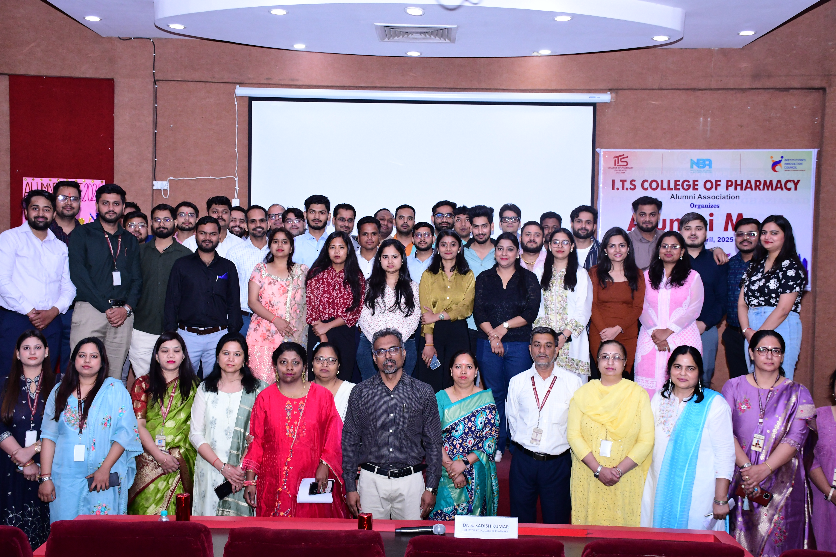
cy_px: 278
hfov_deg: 43.6
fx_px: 1045
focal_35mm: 45
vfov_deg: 29.9
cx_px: 418
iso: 1600
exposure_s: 1/100
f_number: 5.6
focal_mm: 30
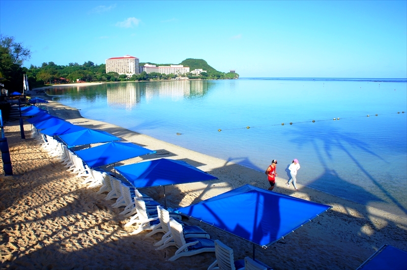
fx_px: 305
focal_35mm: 27
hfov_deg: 67.5
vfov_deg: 47.8
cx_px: 204
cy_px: 135
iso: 200
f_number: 13
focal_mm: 18
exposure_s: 1/200
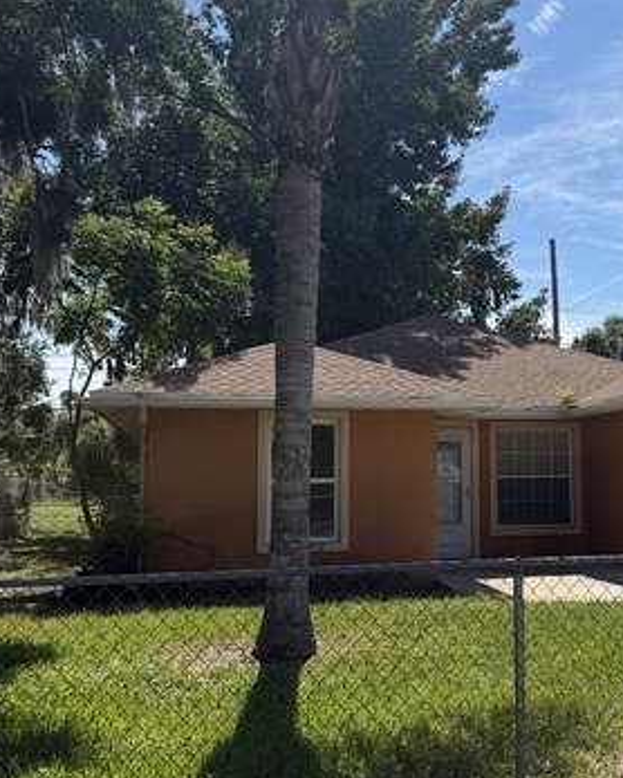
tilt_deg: +4.0
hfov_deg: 32.3
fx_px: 1036
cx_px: 524
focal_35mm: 45
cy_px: 387
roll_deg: +0.7
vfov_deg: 41.1
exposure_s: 1/6173
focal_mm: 6.76
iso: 80
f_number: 1.78
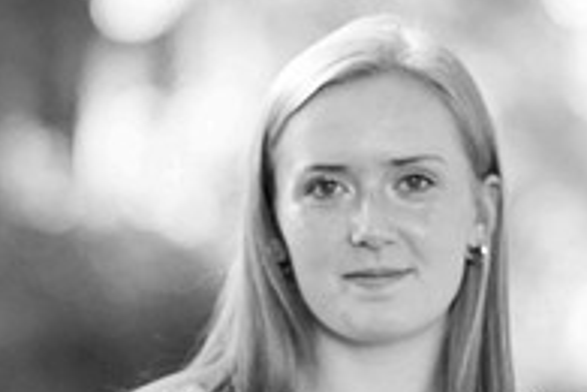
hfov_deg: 4.2
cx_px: 430
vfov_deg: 2.8
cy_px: 463
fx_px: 8022
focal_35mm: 492
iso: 640
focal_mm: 165
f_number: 3.5
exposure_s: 1/200
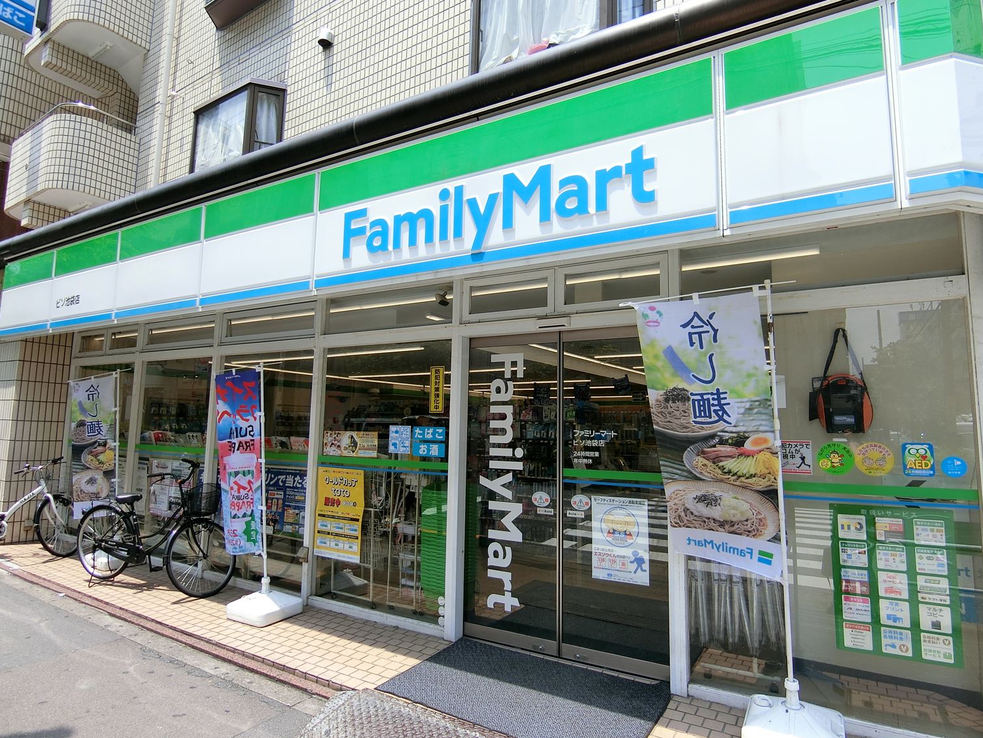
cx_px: 488
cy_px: 369
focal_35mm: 20
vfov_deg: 66.0
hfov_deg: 81.7
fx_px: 568
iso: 80
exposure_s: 1/640
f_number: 2.7
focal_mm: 4.06
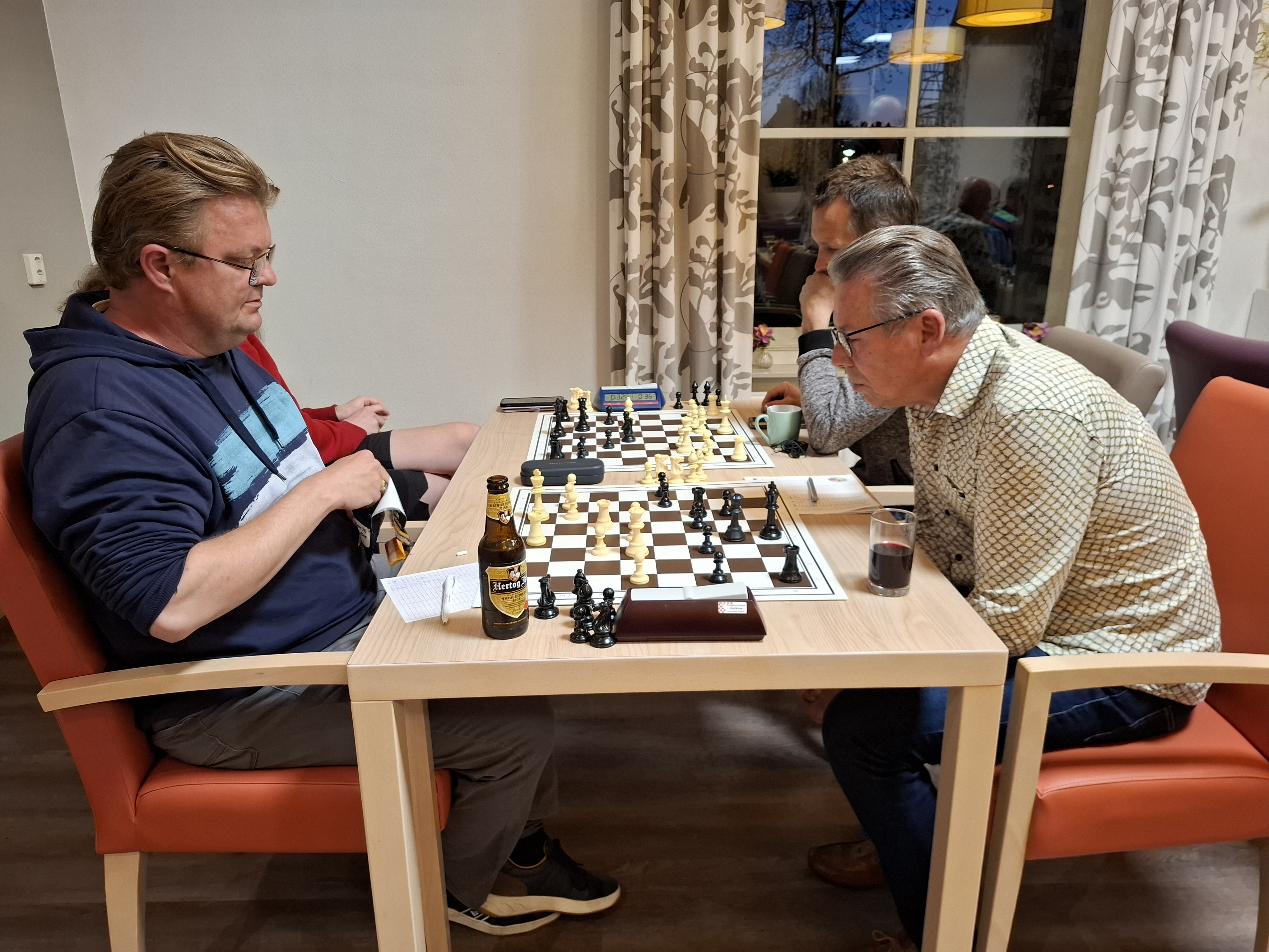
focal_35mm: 23
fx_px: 843
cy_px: 476
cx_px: 634
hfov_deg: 73.9
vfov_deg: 58.9
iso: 320
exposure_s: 1/33
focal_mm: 5.54
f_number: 1.8
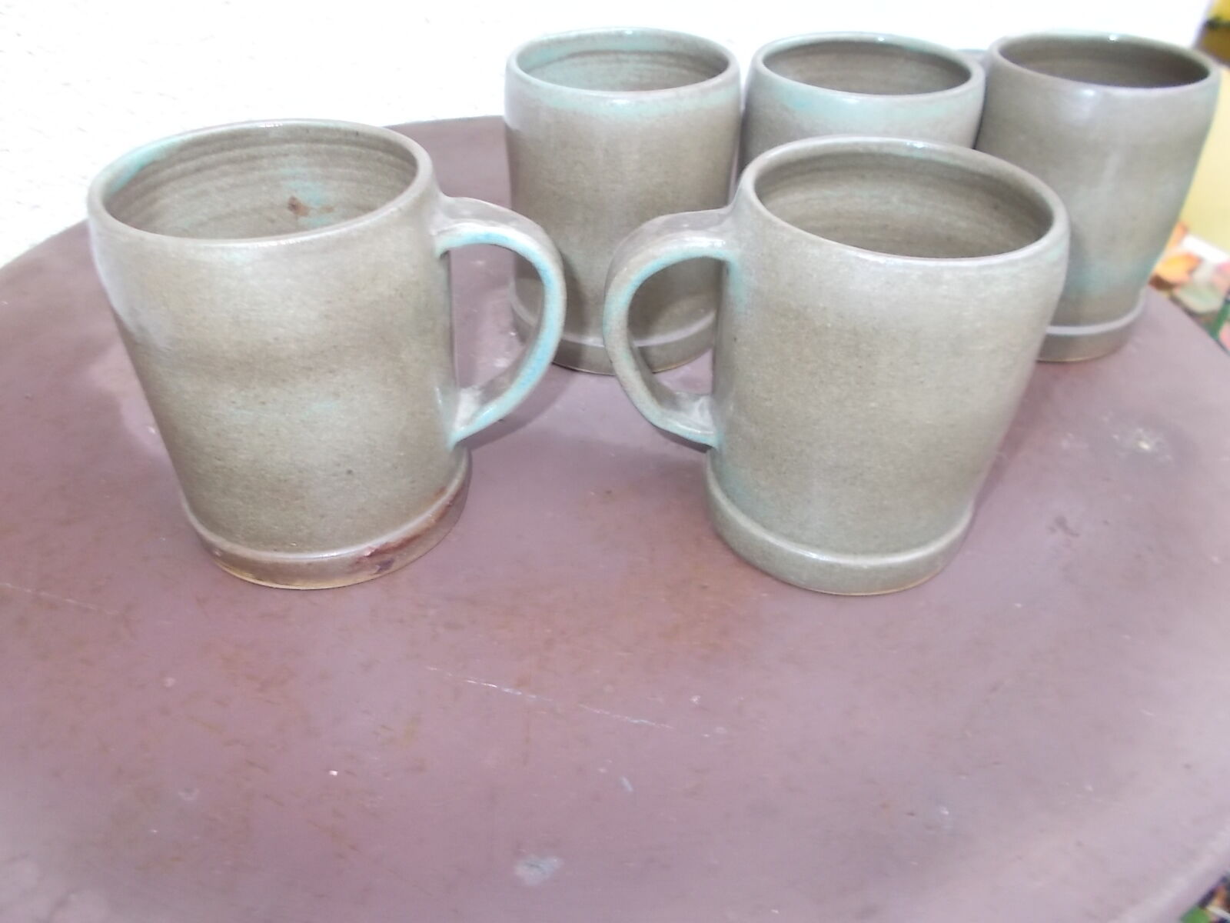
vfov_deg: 53.1
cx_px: 615
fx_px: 924
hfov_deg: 67.3
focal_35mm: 26
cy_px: 462
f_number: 3.2
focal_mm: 4.6
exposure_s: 1/25
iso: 200
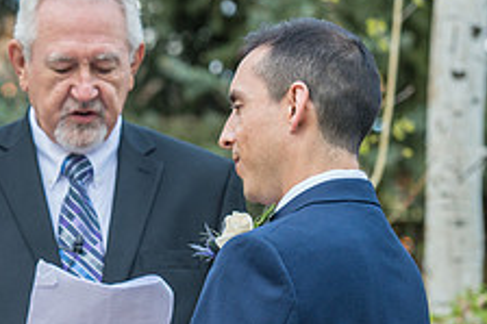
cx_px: 39
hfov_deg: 6.6
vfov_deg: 4.4
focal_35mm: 311
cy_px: 356
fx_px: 4204
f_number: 5
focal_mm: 120
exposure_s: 1/200
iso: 400
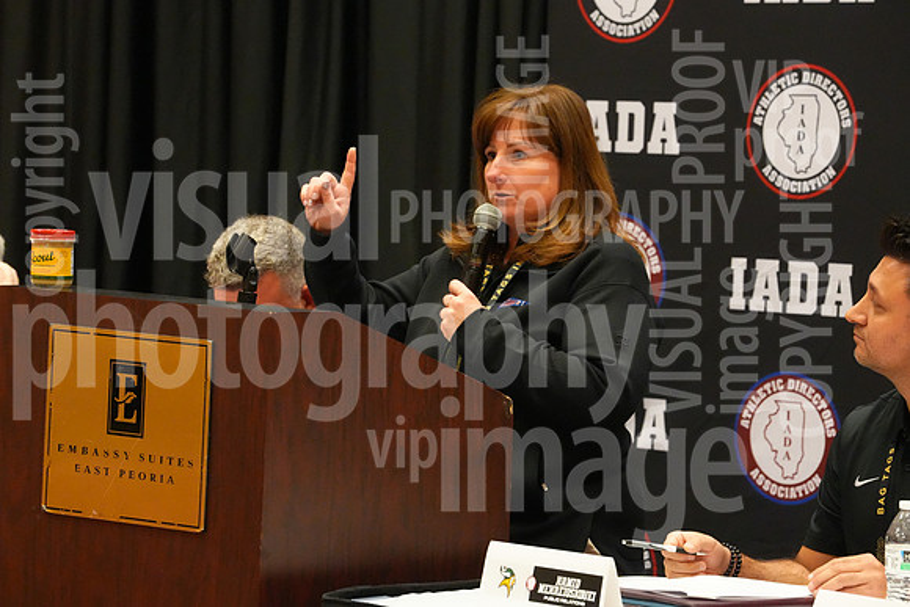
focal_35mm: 200
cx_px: 455
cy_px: 304
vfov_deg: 6.9
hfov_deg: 10.3
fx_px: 5057
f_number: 8
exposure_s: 1/50
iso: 16000
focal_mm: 200
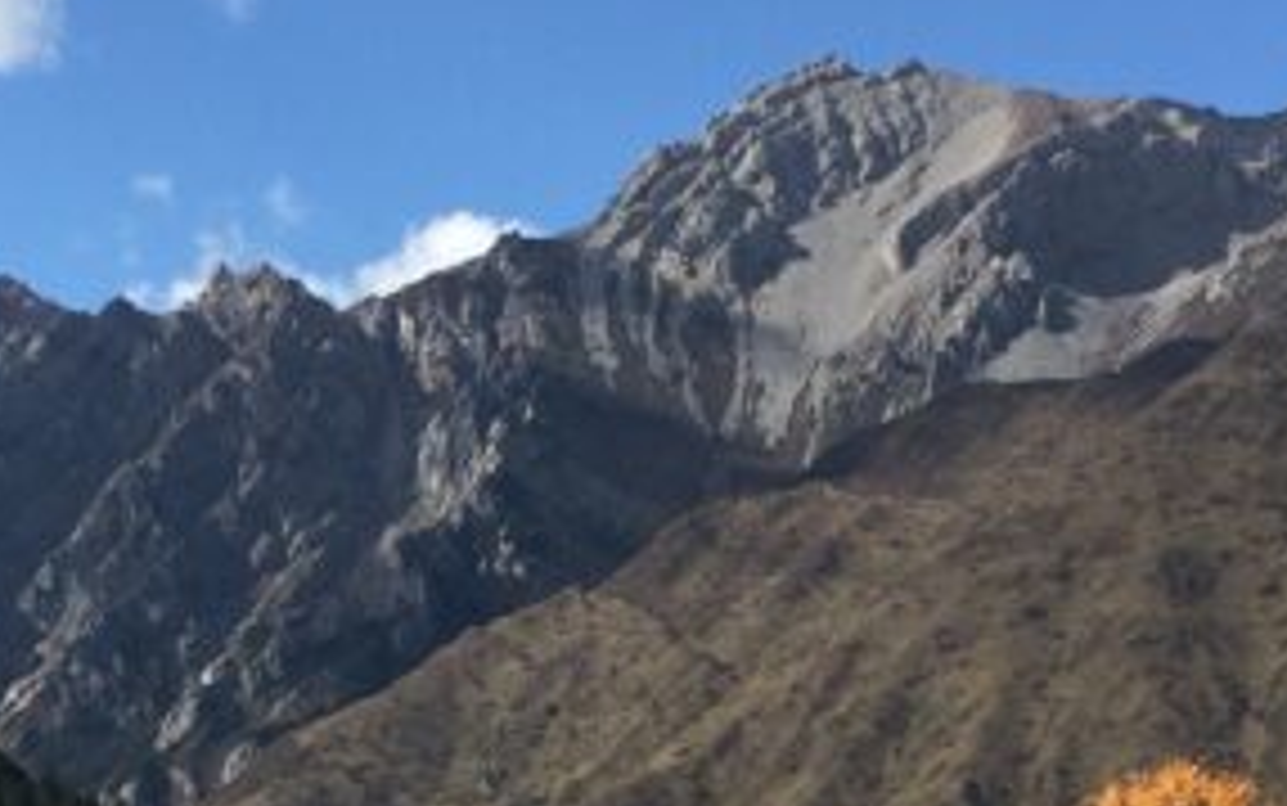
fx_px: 3860
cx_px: 760
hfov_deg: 18.9
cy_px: 1036
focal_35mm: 110
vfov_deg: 11.6
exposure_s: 1/1647
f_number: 2.2
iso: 32
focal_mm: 4.15
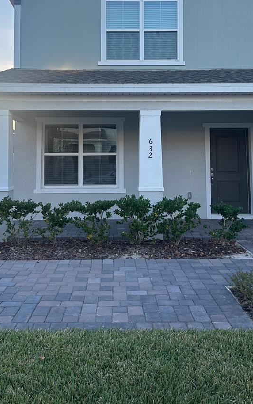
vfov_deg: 52.9
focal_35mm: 36
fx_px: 397
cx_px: 118
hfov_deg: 35.3
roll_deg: -0.5
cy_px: 133
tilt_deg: +3.7
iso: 80
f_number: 1.78
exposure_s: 1/558
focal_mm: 6.86
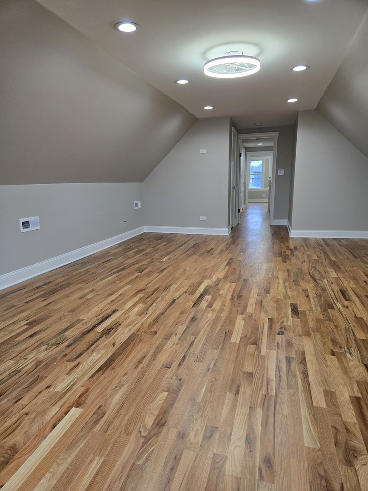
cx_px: 184
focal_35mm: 23
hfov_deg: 58.9
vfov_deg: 73.9
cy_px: 246
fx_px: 326
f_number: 1.8
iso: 80
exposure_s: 1/120
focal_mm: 5.4
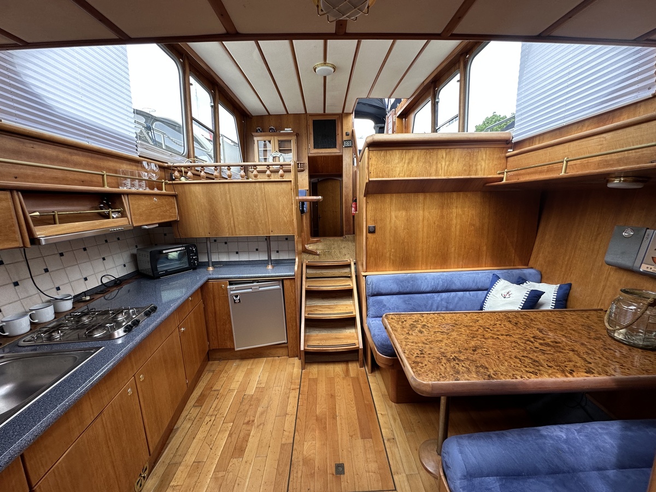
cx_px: 328
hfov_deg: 102.1
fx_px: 265
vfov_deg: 85.7
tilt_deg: -11.8
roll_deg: +1.0
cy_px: 246
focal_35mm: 14
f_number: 2.2
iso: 80
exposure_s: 1/99
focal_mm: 2.22
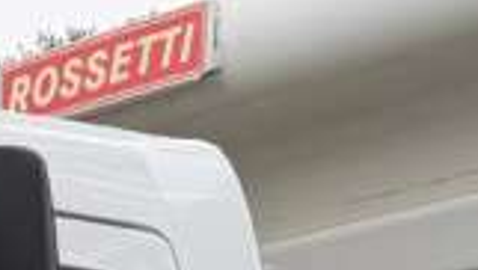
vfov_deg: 6.1
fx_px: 2221
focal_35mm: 175
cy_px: 952
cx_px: 134
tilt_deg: -3.6
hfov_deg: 12.3
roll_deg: +0.3
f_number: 1.78
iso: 80
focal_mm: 6.76
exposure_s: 1/355
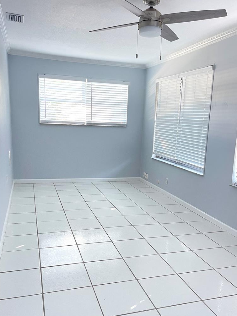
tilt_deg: -11.4
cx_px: 122
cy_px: 172
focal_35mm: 31
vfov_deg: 58.3
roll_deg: -2.1
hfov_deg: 45.5
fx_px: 283
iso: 200
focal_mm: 5.1
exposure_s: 1/60
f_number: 1.6
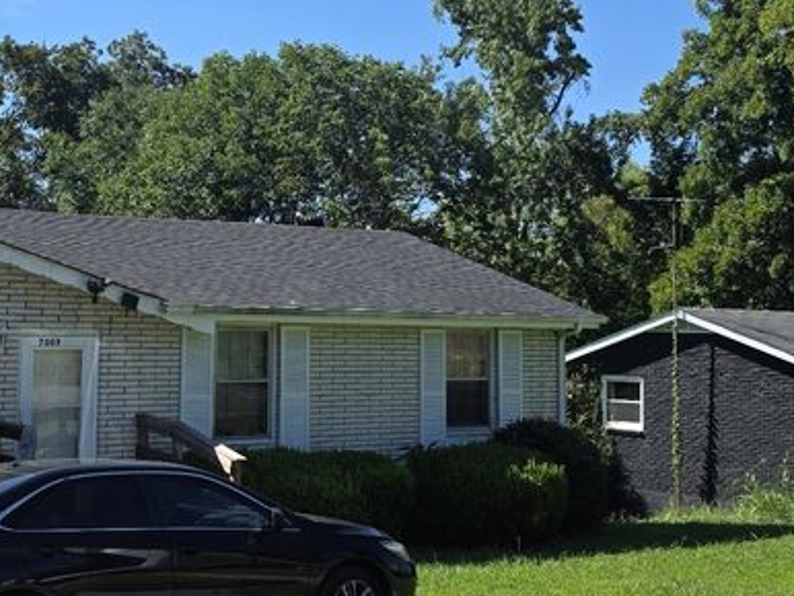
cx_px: 245
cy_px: 232
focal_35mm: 61
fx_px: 1400
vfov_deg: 24.0
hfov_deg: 31.3
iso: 80
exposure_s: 1/4539
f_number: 1.7
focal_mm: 6.3
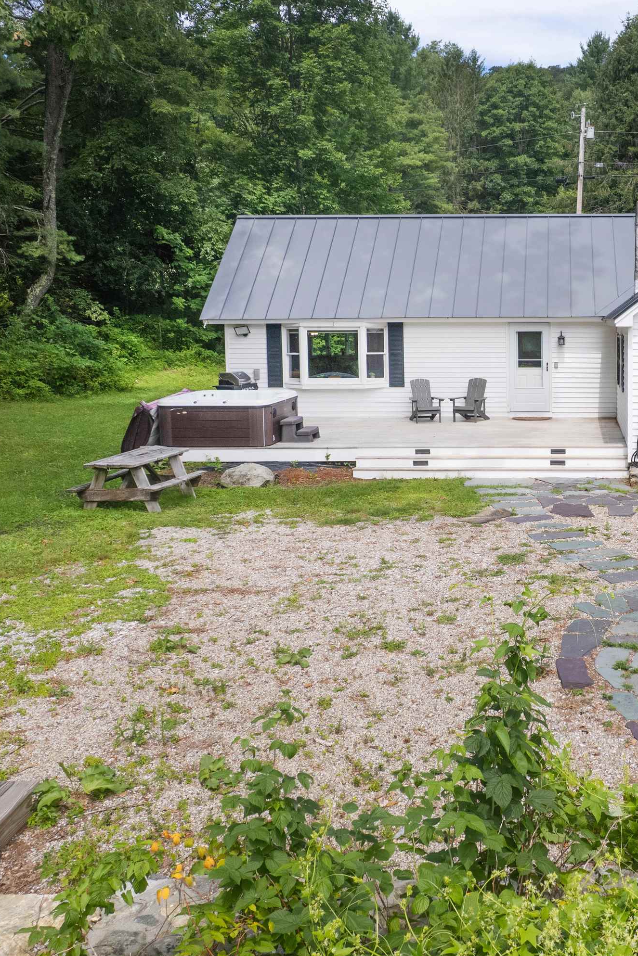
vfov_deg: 55.8
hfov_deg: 37.0
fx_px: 904
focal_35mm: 34
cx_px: 541
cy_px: 468
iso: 100
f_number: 2.8
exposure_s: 1/160
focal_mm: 8.38
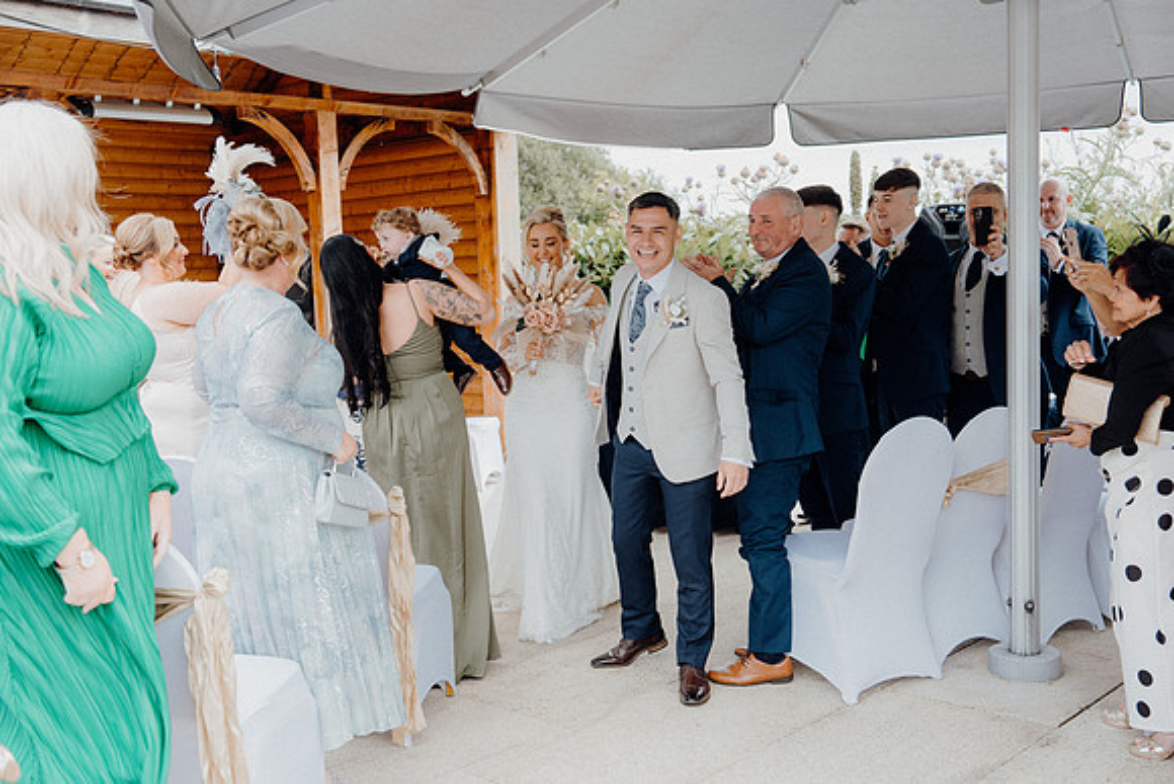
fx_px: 1305
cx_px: 587
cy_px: 392
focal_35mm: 40
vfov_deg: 33.4
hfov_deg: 48.4
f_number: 3.5
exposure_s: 1/200
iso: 125
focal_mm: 40
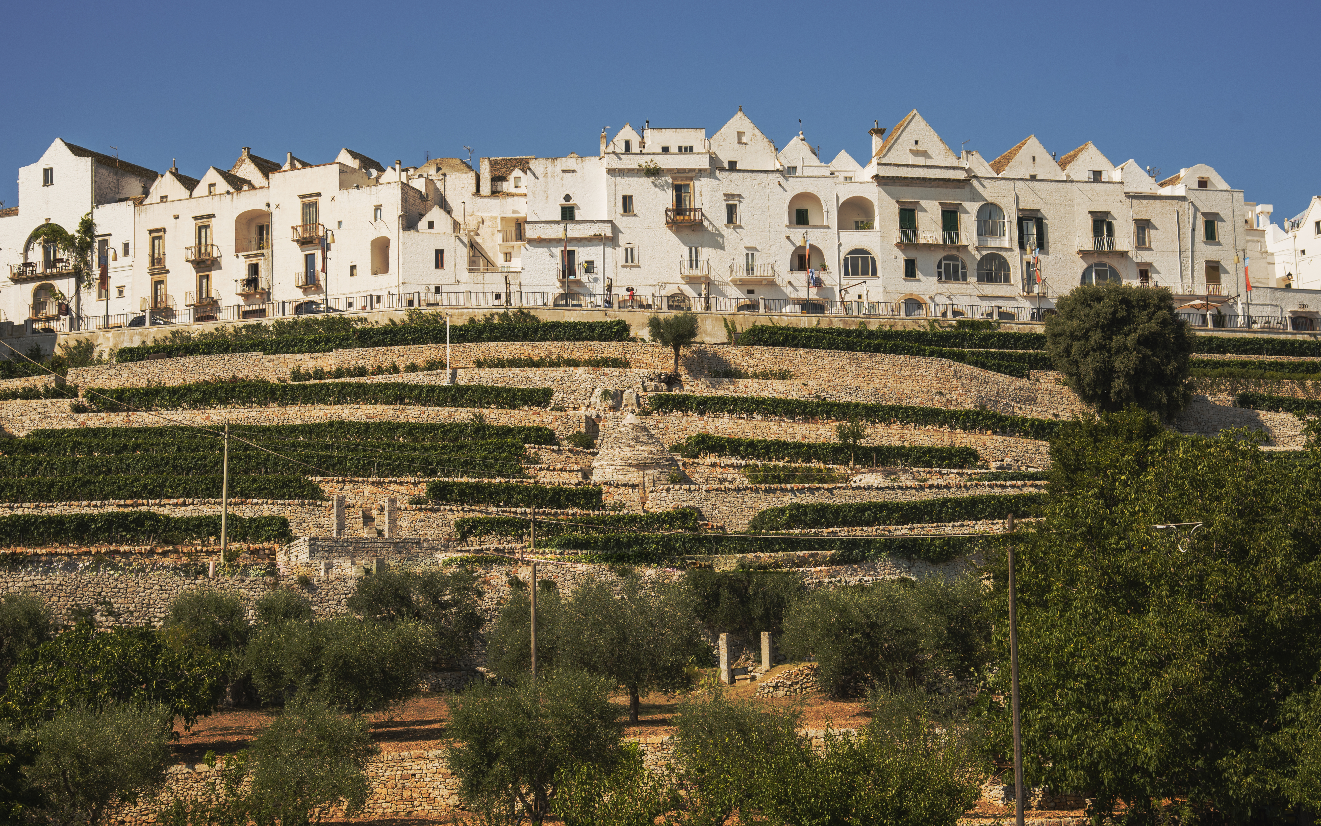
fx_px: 2448
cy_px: 364
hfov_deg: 30.2
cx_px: 688
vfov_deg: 19.1
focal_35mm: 68
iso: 100
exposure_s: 1/640
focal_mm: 58
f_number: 6.3
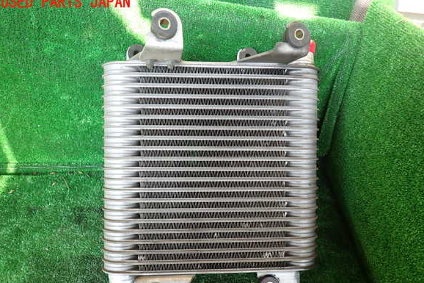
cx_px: 217
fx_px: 318
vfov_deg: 47.8
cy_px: 159
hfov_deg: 67.4
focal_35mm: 27
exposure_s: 1/100
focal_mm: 4.5
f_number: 2
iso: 100
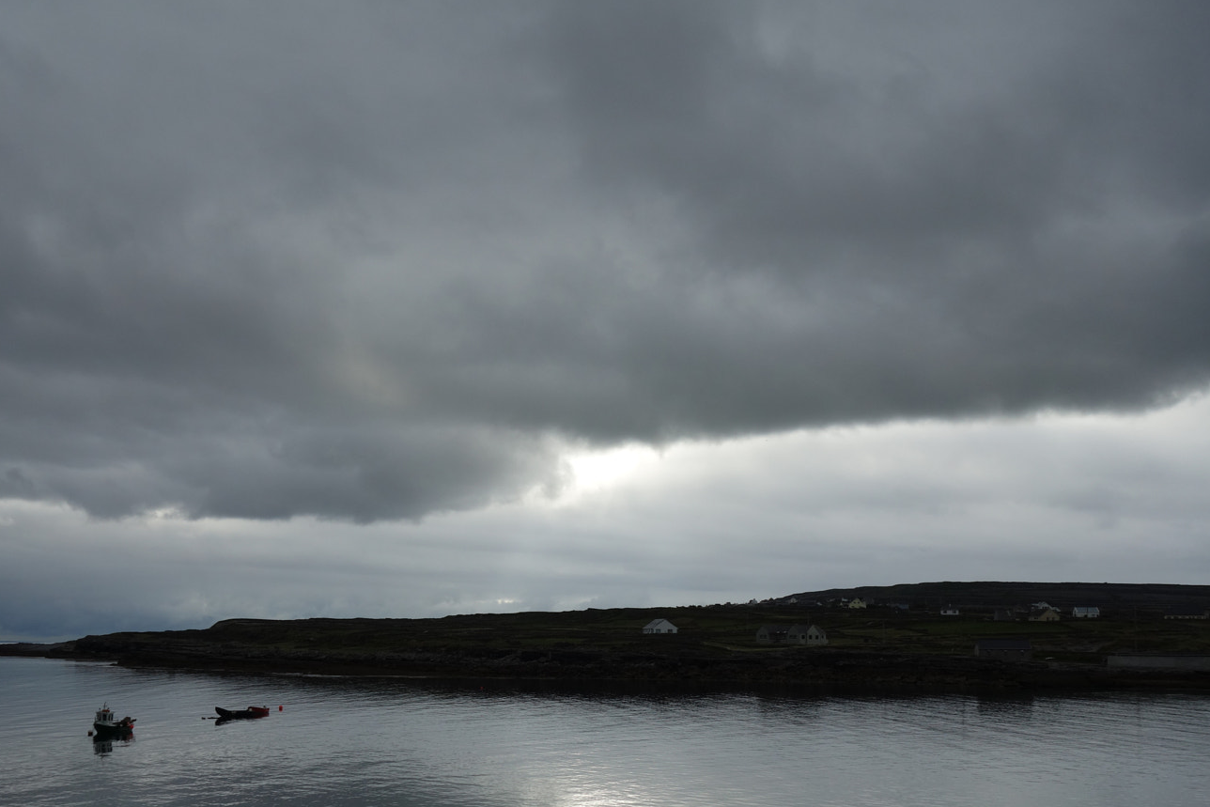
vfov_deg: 32.5
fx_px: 1378
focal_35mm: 41
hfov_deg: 47.3
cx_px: 520
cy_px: 489
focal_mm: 12.32
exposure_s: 1/400
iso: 125
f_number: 5.6
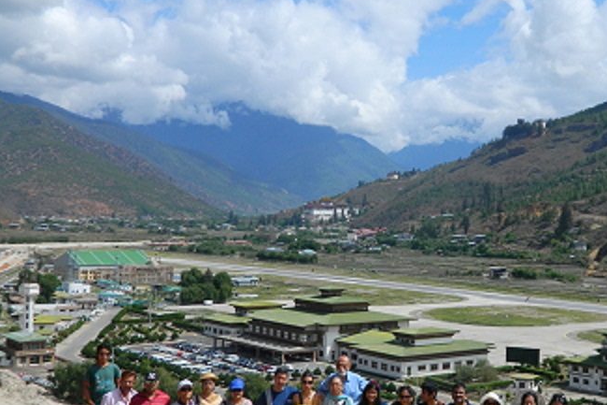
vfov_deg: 24.2
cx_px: 405
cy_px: 193
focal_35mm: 56
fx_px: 944
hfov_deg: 35.3
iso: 80
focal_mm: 6.2
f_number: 9.4
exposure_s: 1/250
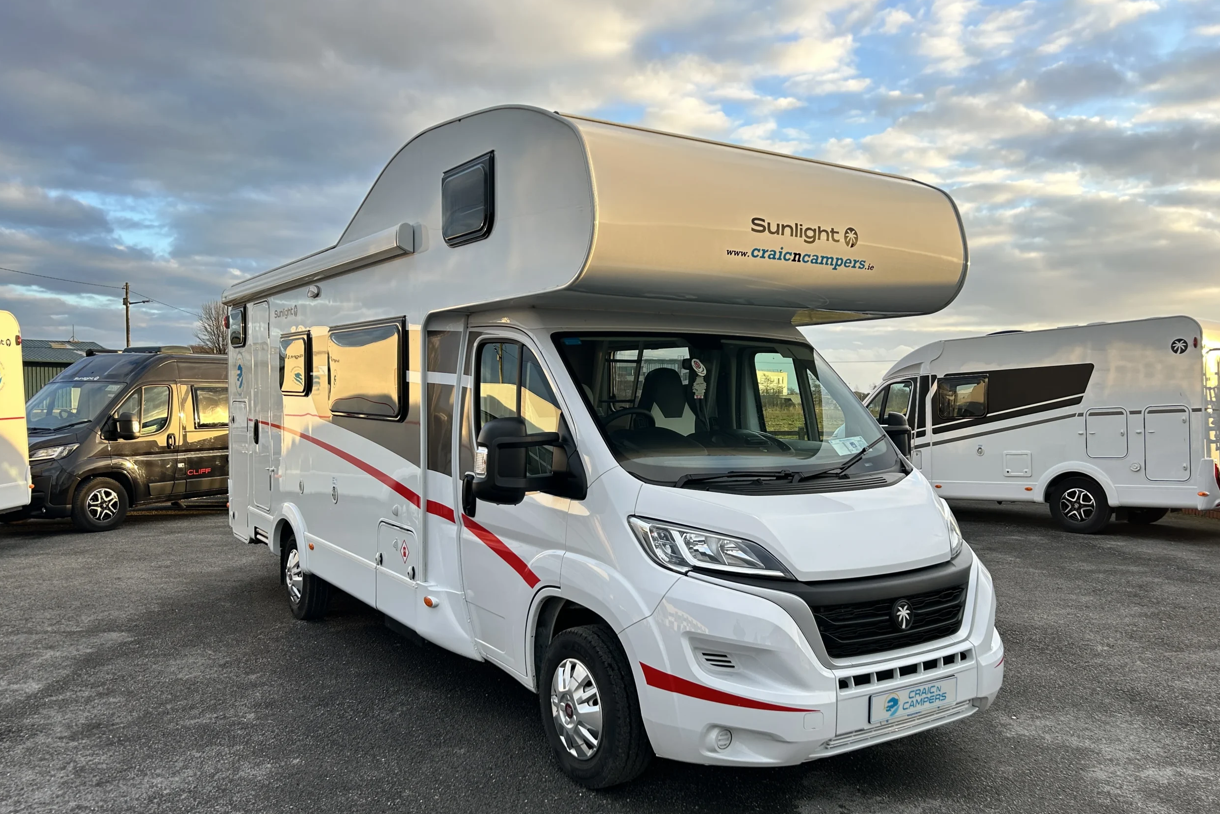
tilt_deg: -2.8
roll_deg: +0.6
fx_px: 949
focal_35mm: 28
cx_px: 603
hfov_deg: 65.5
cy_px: 437
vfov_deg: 46.4
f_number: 1.5
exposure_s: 1/226
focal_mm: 5.7
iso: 50
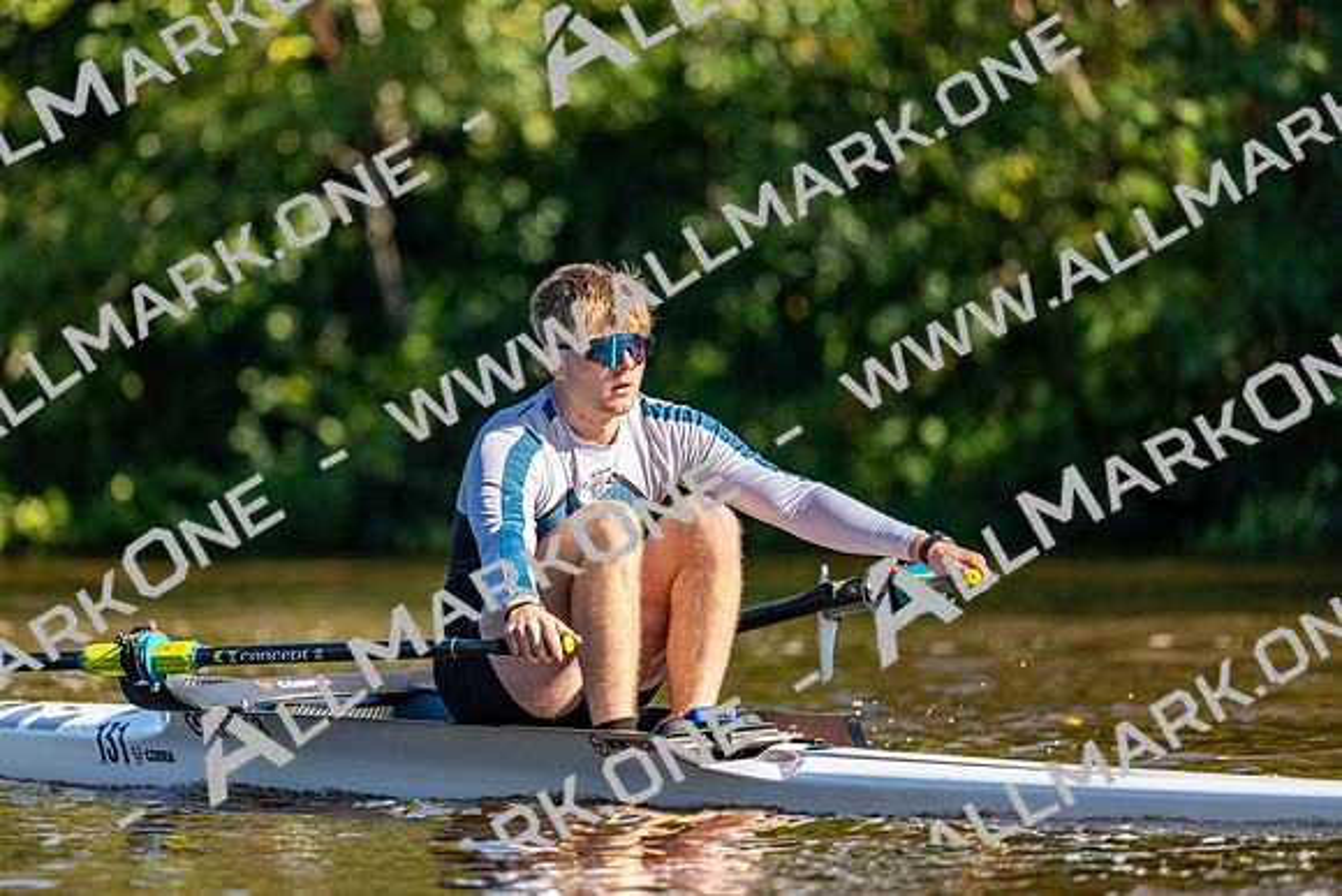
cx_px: 671
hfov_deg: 5.2
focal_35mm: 400
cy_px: 448
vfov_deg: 3.4
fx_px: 14914
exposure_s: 1/2500
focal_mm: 400
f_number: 4.5
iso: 720
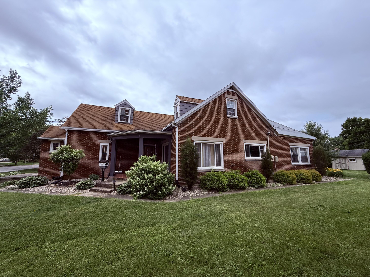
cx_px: 185
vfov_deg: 85.7
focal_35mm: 14
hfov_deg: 102.1
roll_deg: +0.0
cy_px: 138
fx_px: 150
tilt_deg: +7.9
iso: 64
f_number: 2.2
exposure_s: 1/2320
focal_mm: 2.22
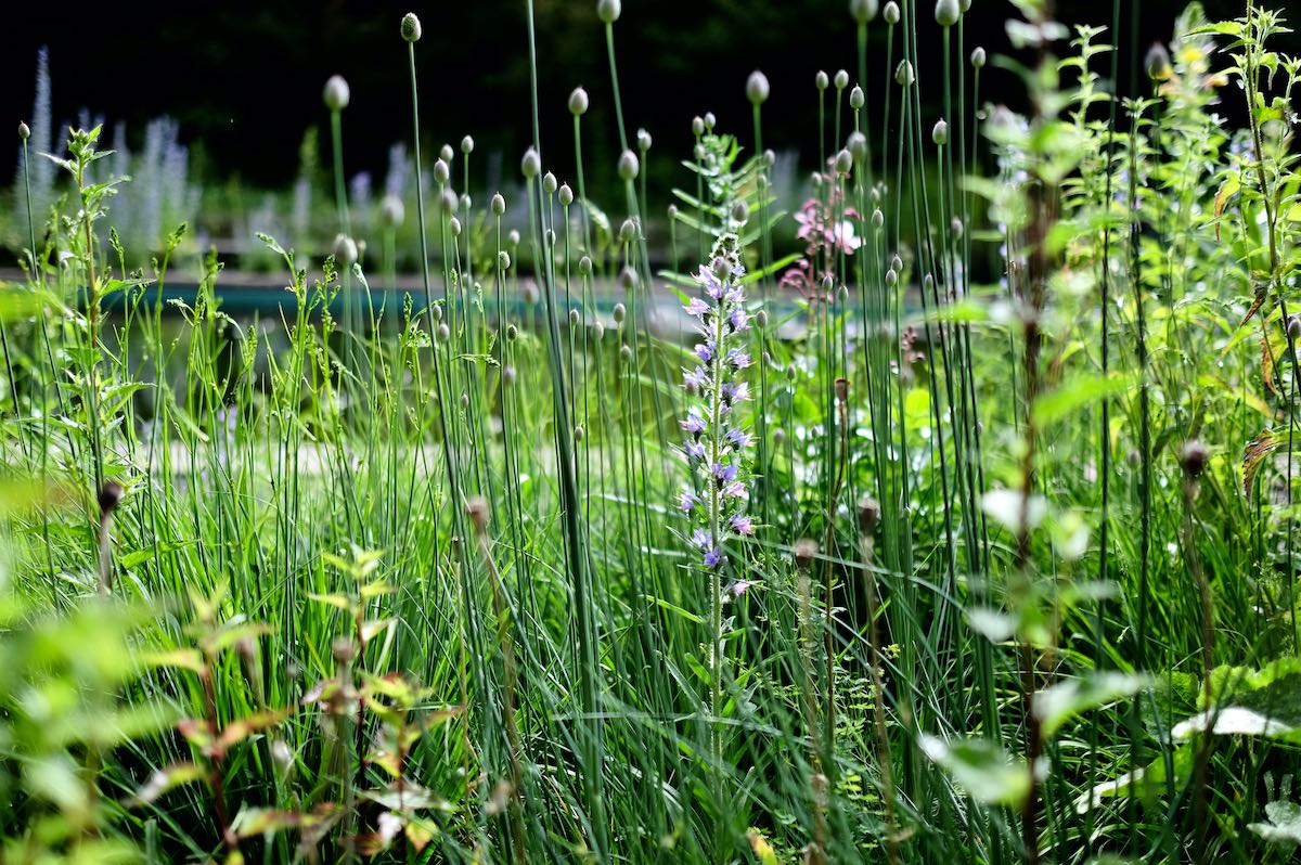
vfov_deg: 37.8
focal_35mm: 35
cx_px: 650
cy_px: 432
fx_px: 1264
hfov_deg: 54.5
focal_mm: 23
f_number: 1.4
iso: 200
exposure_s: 1/1900
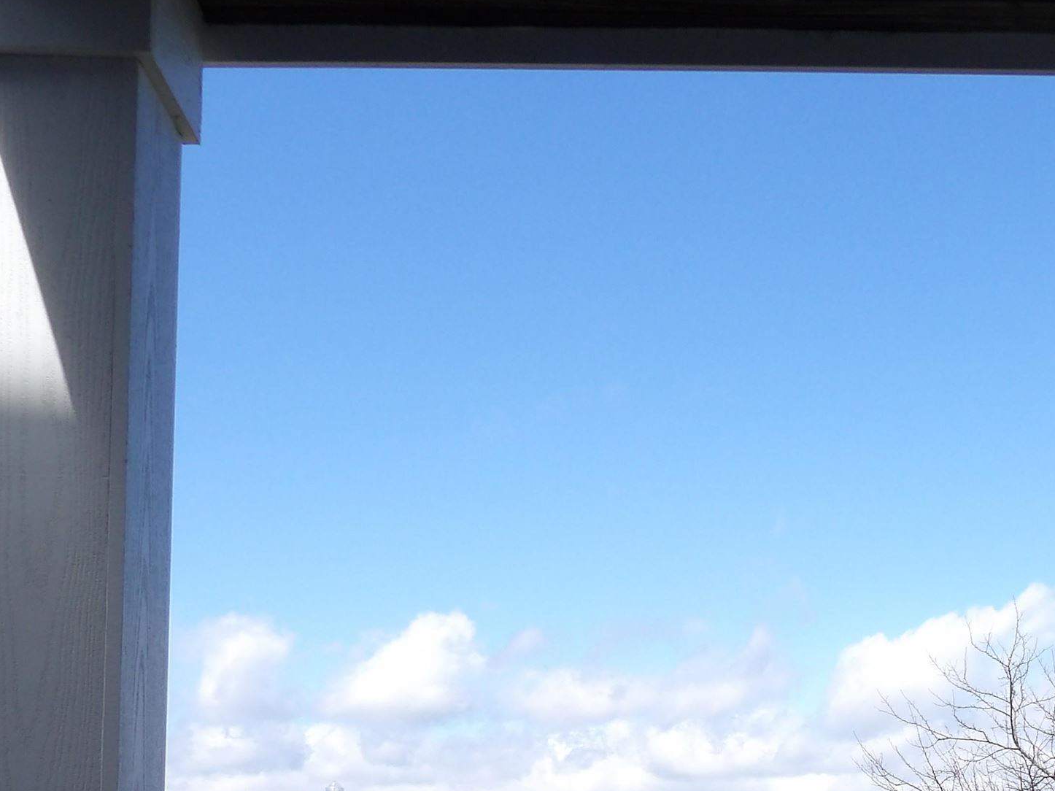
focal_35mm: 51
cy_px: 786
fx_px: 1554
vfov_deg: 27.0
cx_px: 758
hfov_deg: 36.8
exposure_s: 1/501
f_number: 4.6
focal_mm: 4.3
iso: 100
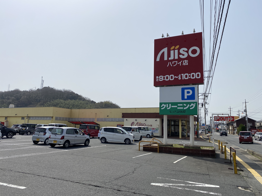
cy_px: 98
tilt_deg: +7.9
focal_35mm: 26
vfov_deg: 53.1
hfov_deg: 67.3
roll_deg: -1.5
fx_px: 197
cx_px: 131
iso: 32
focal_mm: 4.25
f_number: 1.8
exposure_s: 1/6757
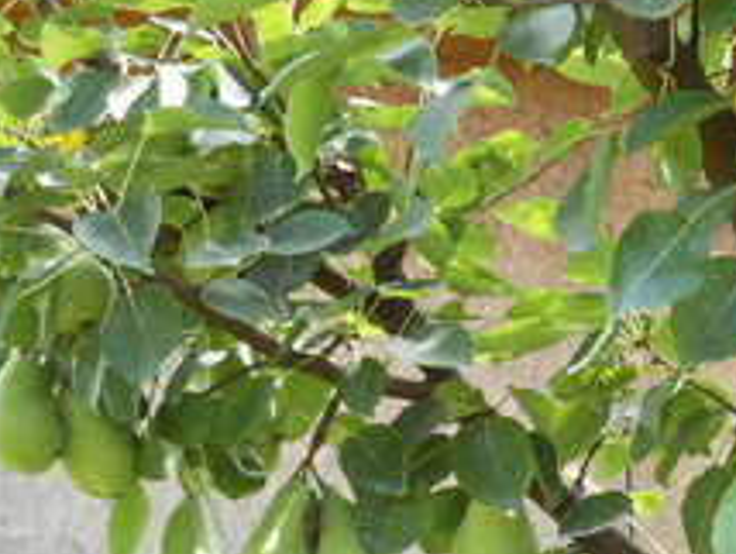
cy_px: 428
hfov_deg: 28.8
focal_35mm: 67
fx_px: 1426
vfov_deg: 21.7
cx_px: 454
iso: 80
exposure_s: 1/100
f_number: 3.1
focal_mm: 6.72
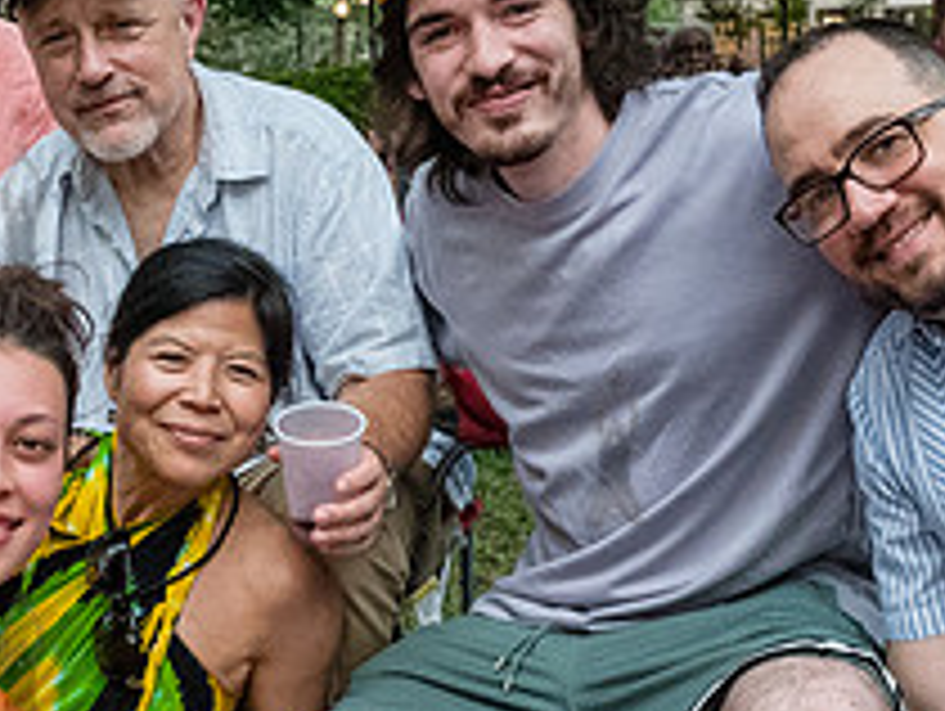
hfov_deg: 24.4
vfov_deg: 18.4
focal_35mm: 80
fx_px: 2186
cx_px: 391
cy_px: 242
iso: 8000
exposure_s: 1/160
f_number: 8
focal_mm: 24
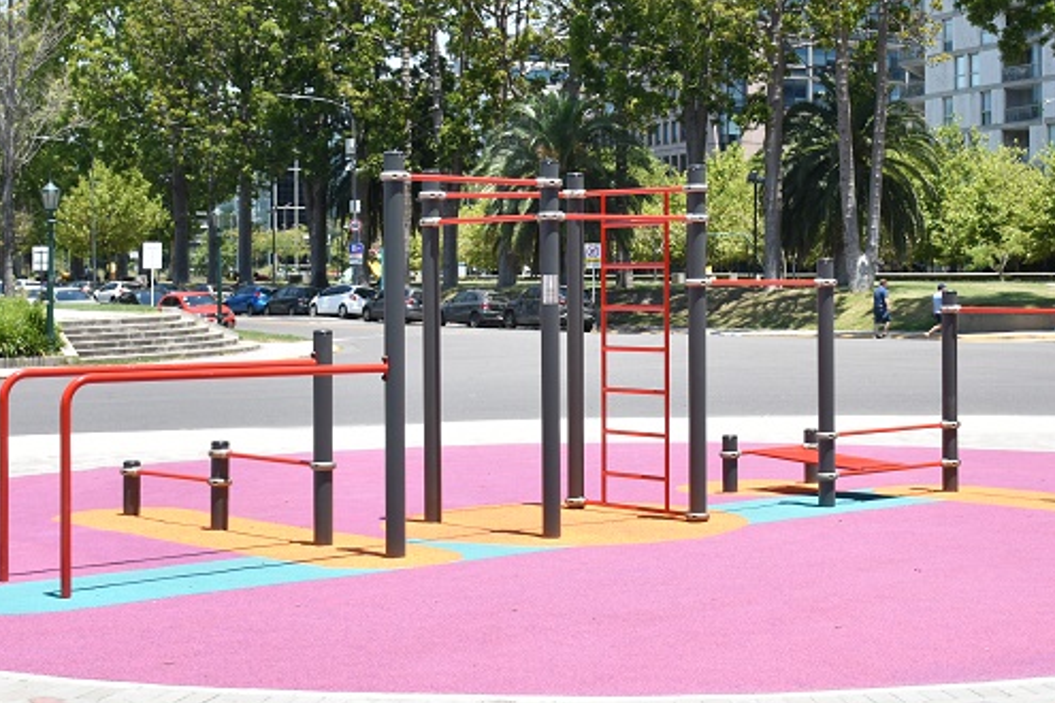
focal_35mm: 63
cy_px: 225
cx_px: 656
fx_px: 1846
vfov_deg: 21.5
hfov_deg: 31.8
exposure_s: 1/1250
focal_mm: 26
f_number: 3.8
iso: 200
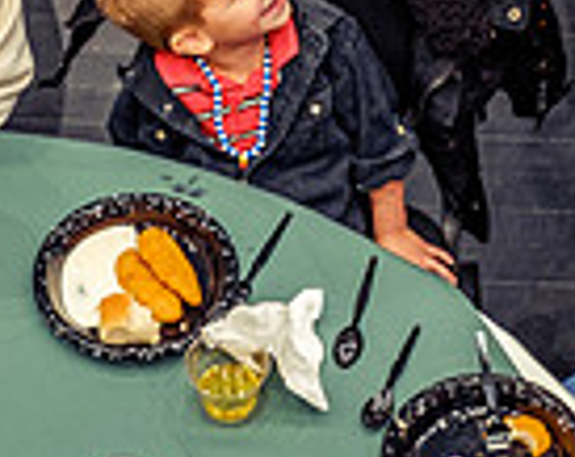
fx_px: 5536
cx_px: 495
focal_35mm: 326
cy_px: -140
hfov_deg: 5.9
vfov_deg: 4.7
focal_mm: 48.5
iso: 200
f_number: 2.8
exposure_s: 1/10
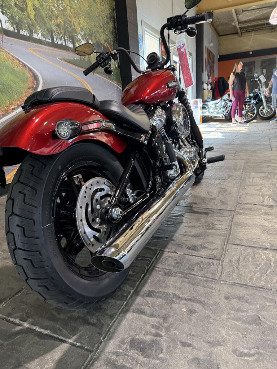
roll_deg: +2.9
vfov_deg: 71.6
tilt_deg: -17.1
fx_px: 256
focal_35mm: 24
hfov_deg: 56.8
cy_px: 184
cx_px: 138
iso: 320
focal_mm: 6.76
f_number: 1.78
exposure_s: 1/120
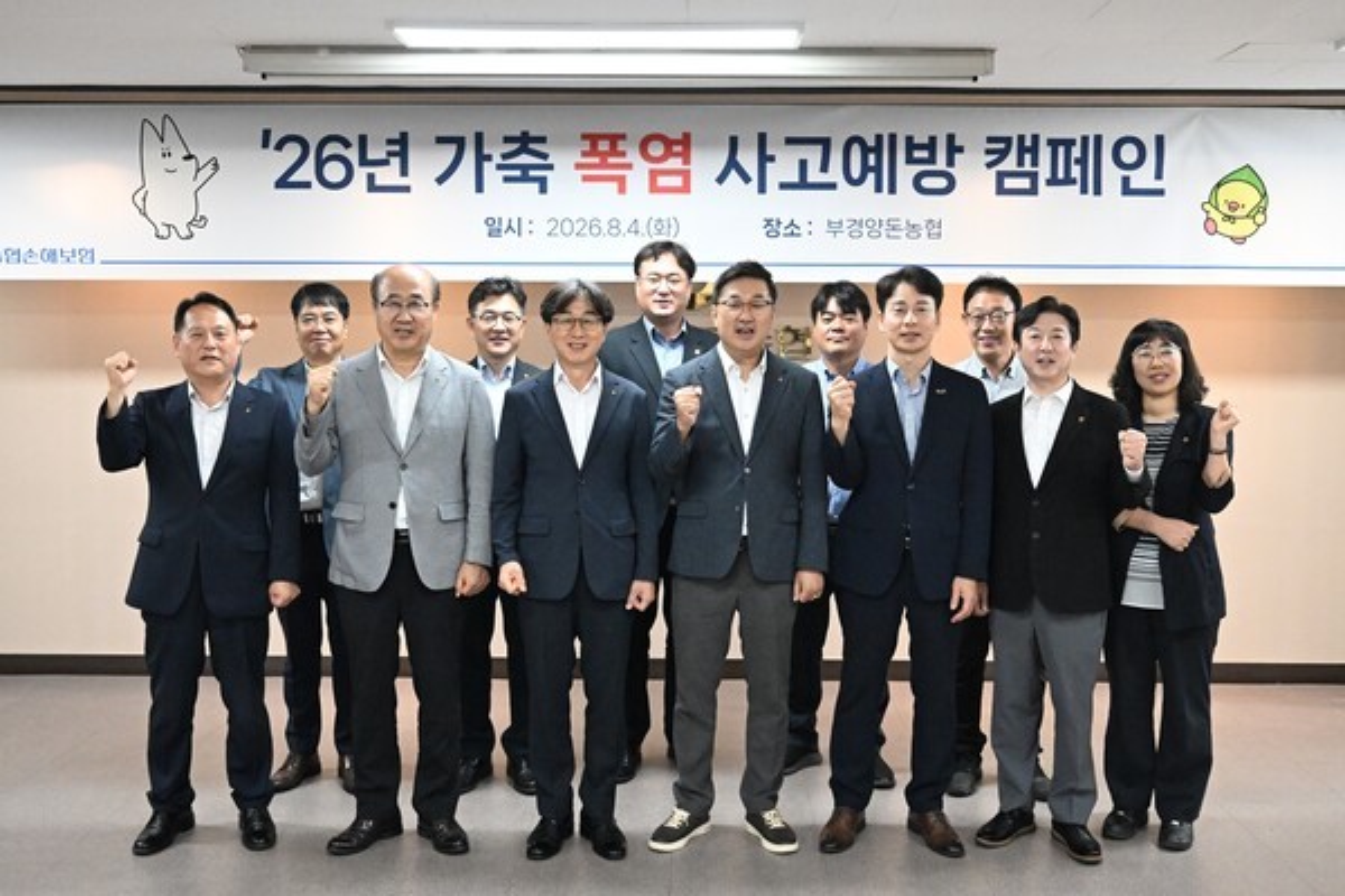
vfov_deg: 36.9
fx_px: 1345
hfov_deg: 53.1
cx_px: 672
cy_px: 448
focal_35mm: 36
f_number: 2.8
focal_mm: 24
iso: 8000
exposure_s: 1/800
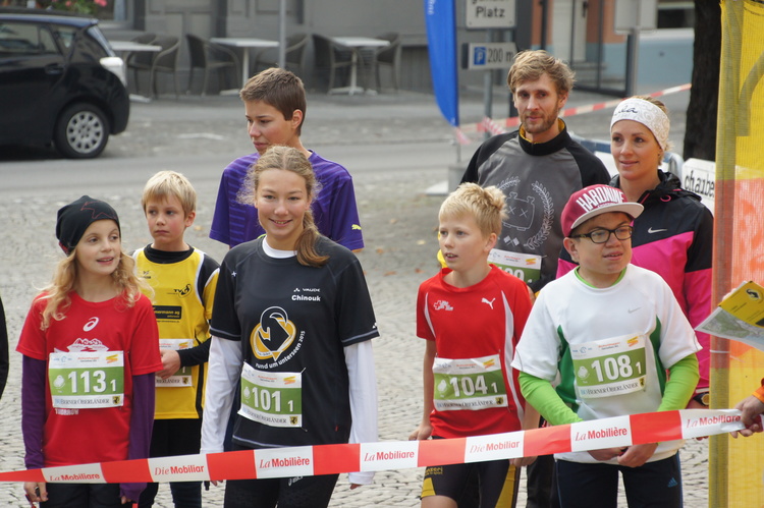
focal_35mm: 172
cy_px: 254
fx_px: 3658
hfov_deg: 11.9
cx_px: 382
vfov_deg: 7.9
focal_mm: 115
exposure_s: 1/200
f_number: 5.6
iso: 640
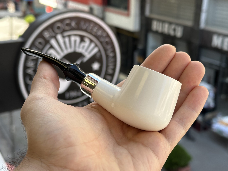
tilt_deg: -19.8
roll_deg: -1.1
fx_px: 316
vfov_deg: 30.3
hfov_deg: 39.7
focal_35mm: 48
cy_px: 86
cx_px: 114
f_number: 1.78
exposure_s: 1/521
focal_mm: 6.86
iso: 64
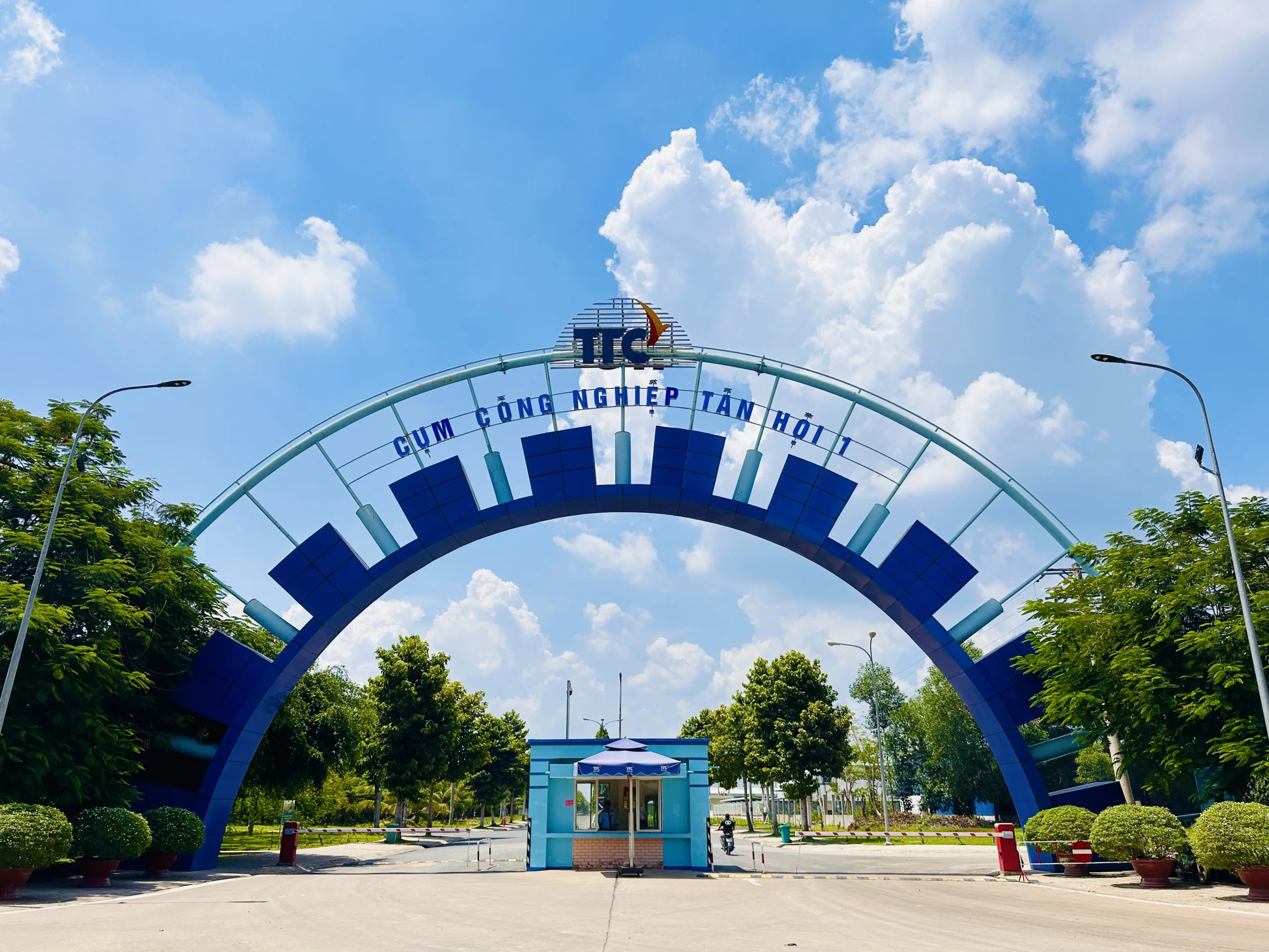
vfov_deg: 56.8
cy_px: 476
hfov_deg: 71.6
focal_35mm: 24
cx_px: 634
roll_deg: -0.5
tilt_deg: +20.1
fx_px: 880
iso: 80
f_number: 1.78
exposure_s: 1/12048
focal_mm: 6.86
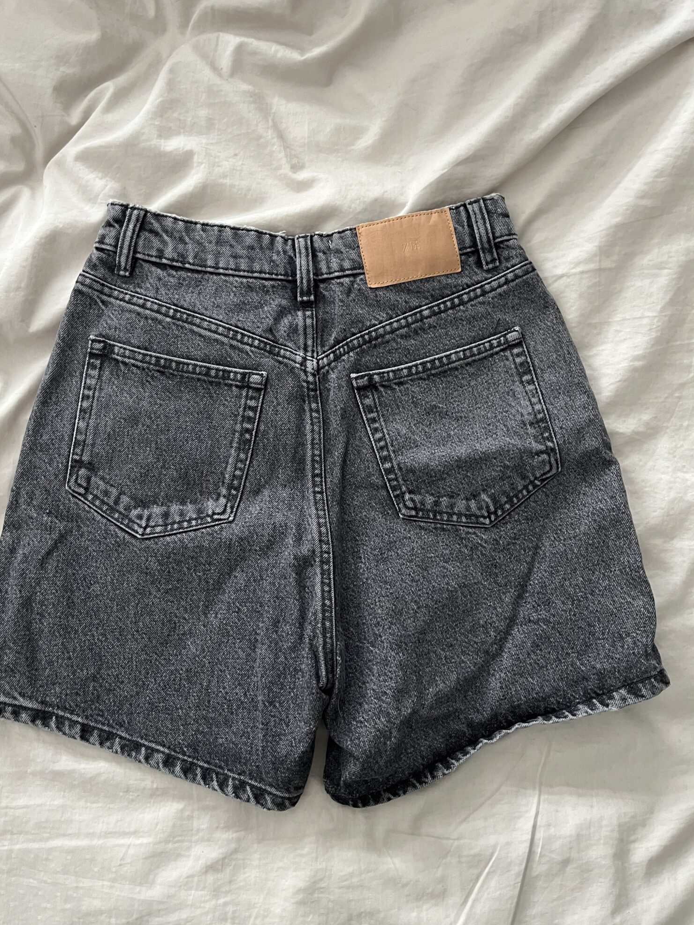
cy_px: 472
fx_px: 722
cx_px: 337
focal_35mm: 27
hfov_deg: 51.3
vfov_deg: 65.3
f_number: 1.6
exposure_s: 1/60
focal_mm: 5.1
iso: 500
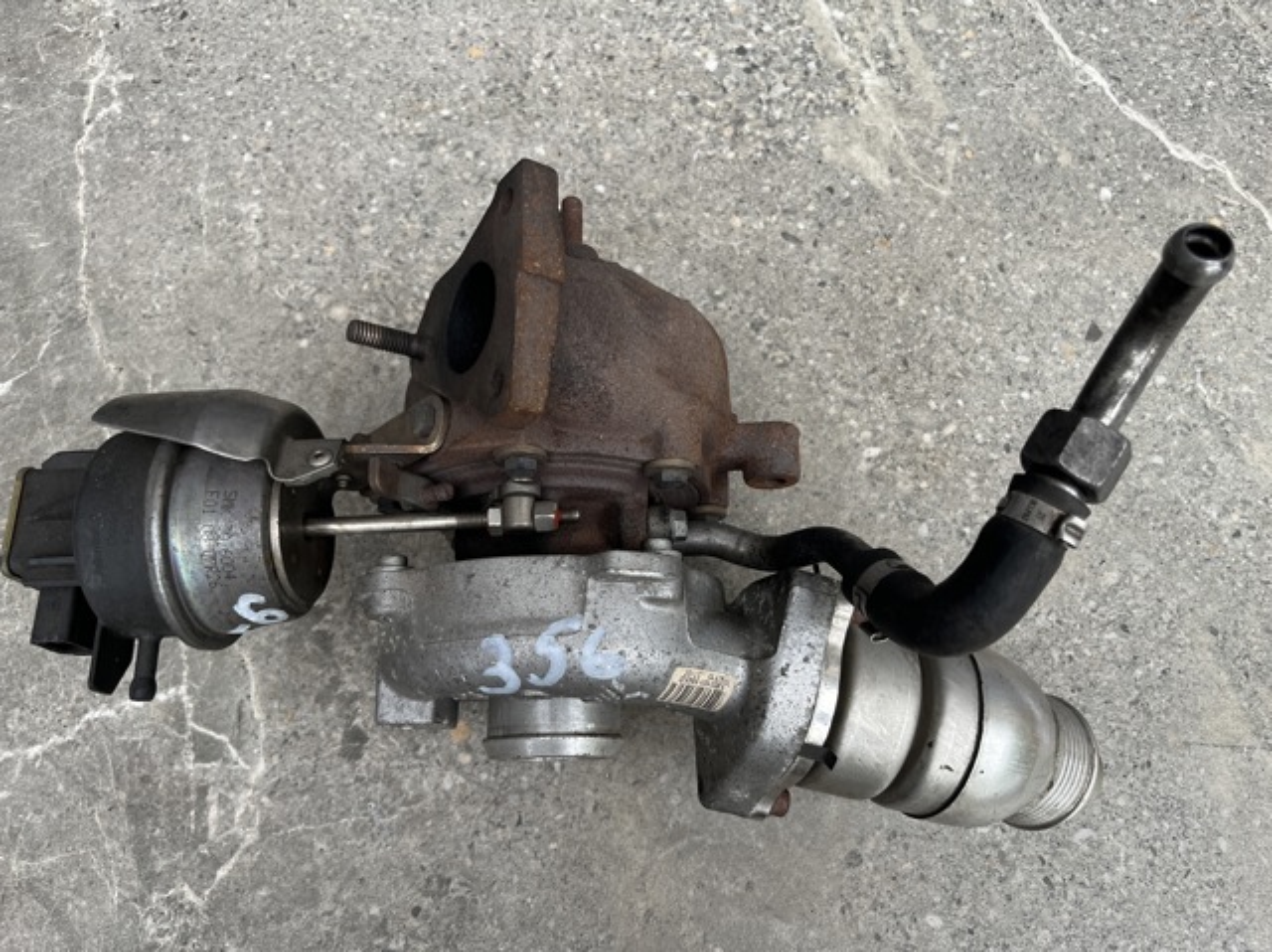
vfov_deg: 53.0
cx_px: 636
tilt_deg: -69.5
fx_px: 955
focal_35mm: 26
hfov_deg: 67.3
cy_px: 476
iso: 100
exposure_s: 1/121
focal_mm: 5.1
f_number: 1.6
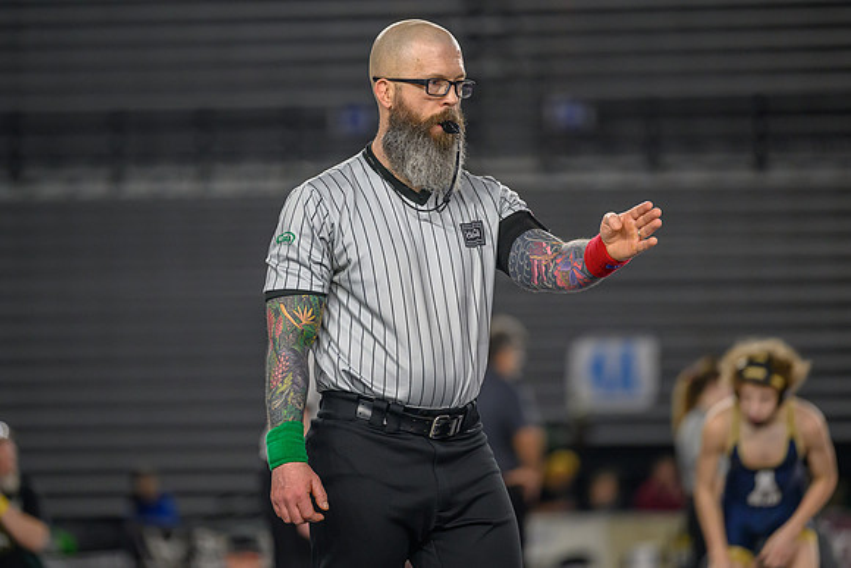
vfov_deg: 6.0
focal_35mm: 231
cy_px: 245
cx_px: 364
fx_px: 5458
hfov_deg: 8.9
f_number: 2.8
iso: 2200
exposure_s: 1/800
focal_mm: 200
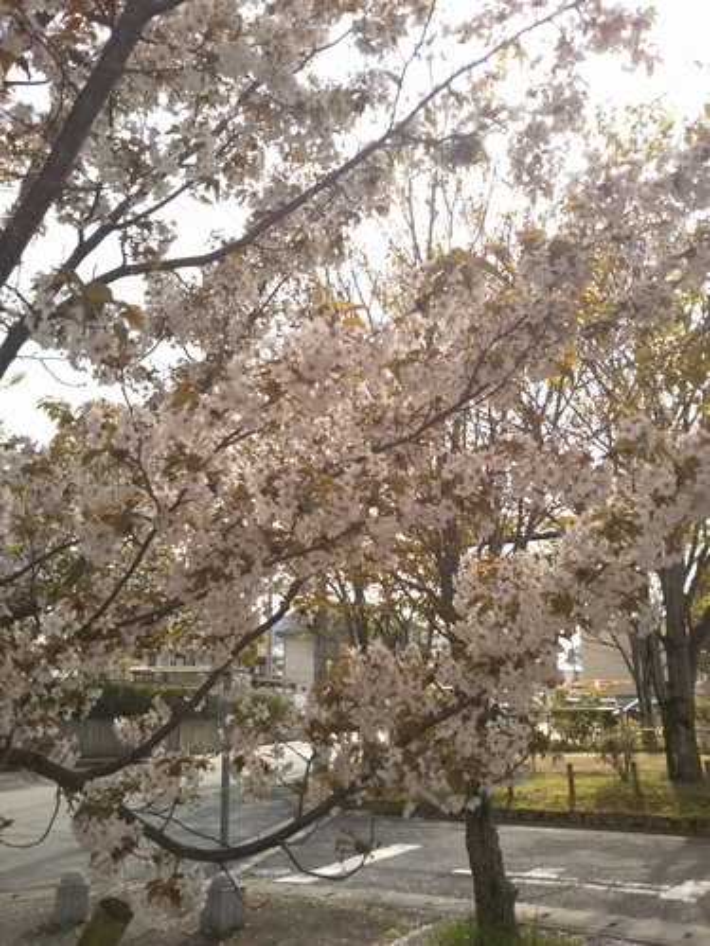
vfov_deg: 60.0
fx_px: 820
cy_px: 473
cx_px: 355
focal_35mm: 30
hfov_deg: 46.8
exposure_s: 1/362
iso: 40
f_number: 2.2
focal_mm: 4
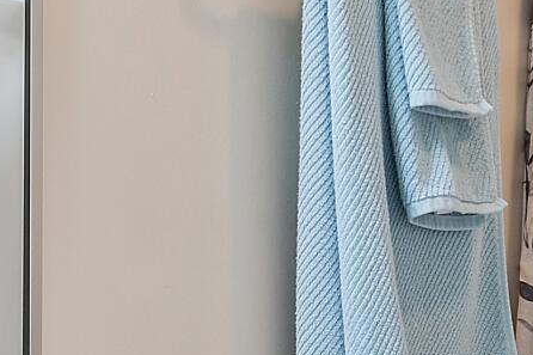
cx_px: 253
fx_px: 1495
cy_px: 380
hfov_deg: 20.2
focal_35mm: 101
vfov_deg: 13.3
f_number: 4.5
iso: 100
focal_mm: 10
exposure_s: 1/6
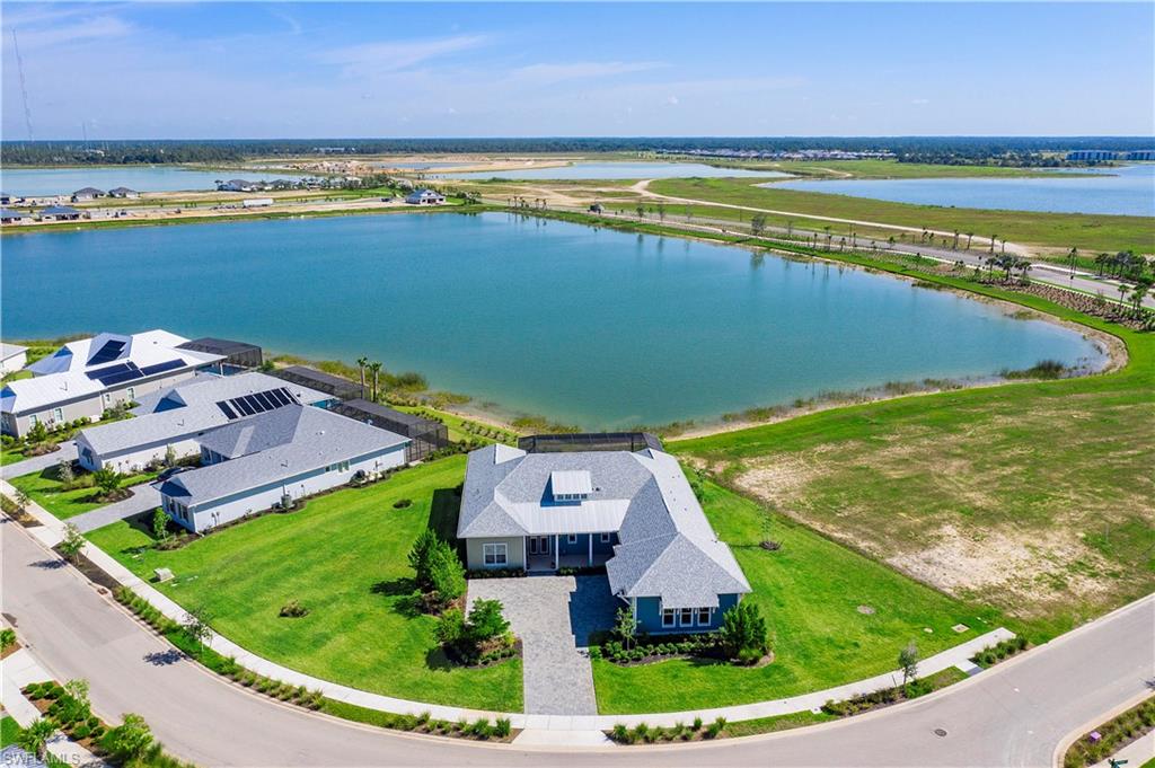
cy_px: 384
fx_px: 898
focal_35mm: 28
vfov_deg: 46.3
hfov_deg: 65.5
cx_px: 578
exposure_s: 1/640
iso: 100
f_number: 6.3
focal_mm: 10.26
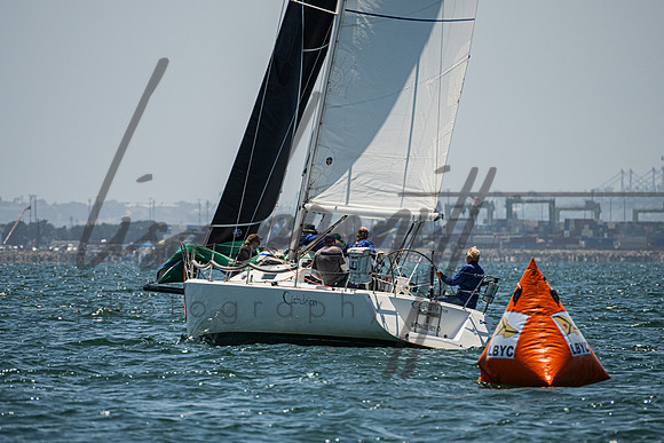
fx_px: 10100
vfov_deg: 2.5
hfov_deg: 3.8
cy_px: 216
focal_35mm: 547
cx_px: 325
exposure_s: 1/3200
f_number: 8
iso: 400
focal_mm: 400
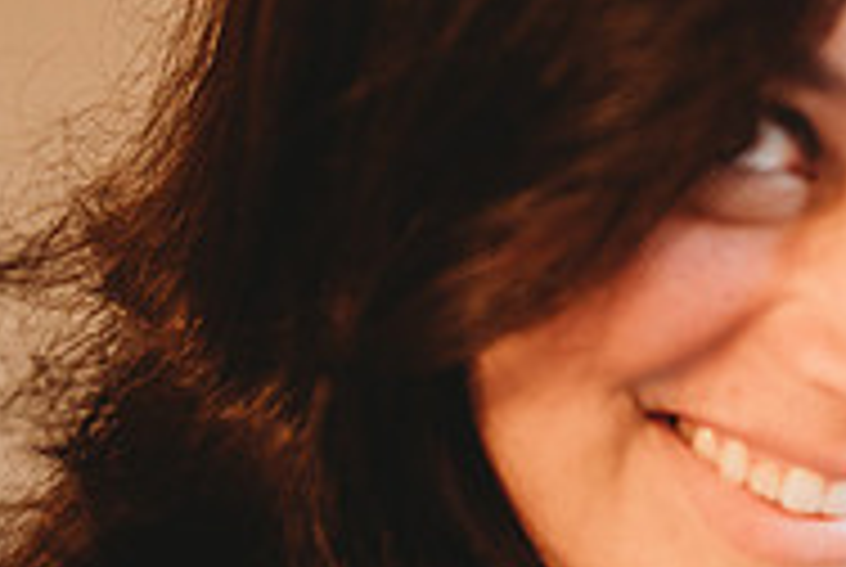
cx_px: 1044
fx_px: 1742
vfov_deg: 16.9
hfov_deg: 24.5
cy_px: 826
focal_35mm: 74
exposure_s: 1/160
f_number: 2.2
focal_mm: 24
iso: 500
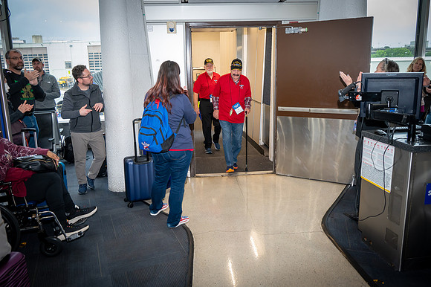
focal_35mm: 30
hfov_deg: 62.0
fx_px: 359
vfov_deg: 43.6
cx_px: 216
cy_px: 144
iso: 2500
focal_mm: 30
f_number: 5
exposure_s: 1/100
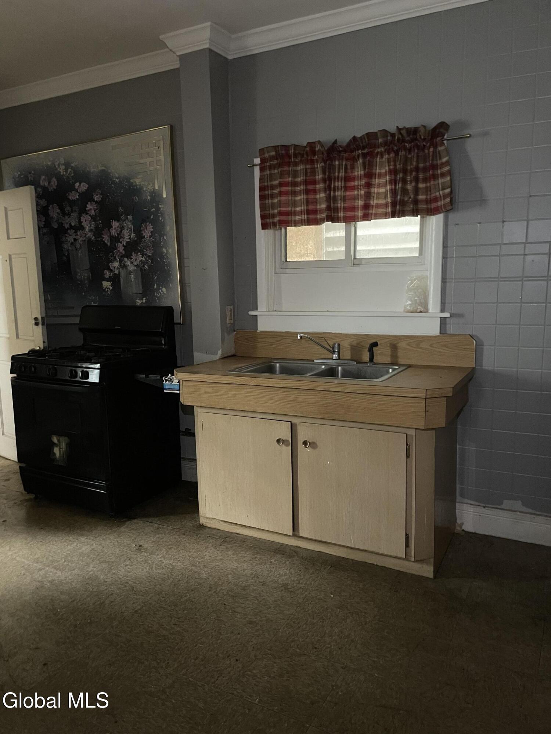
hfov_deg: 53.1
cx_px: 276
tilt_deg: -9.4
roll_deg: +1.0
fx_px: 552
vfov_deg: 67.3
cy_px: 367
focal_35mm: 26
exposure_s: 1/30
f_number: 1.6
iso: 1000
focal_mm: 4.2
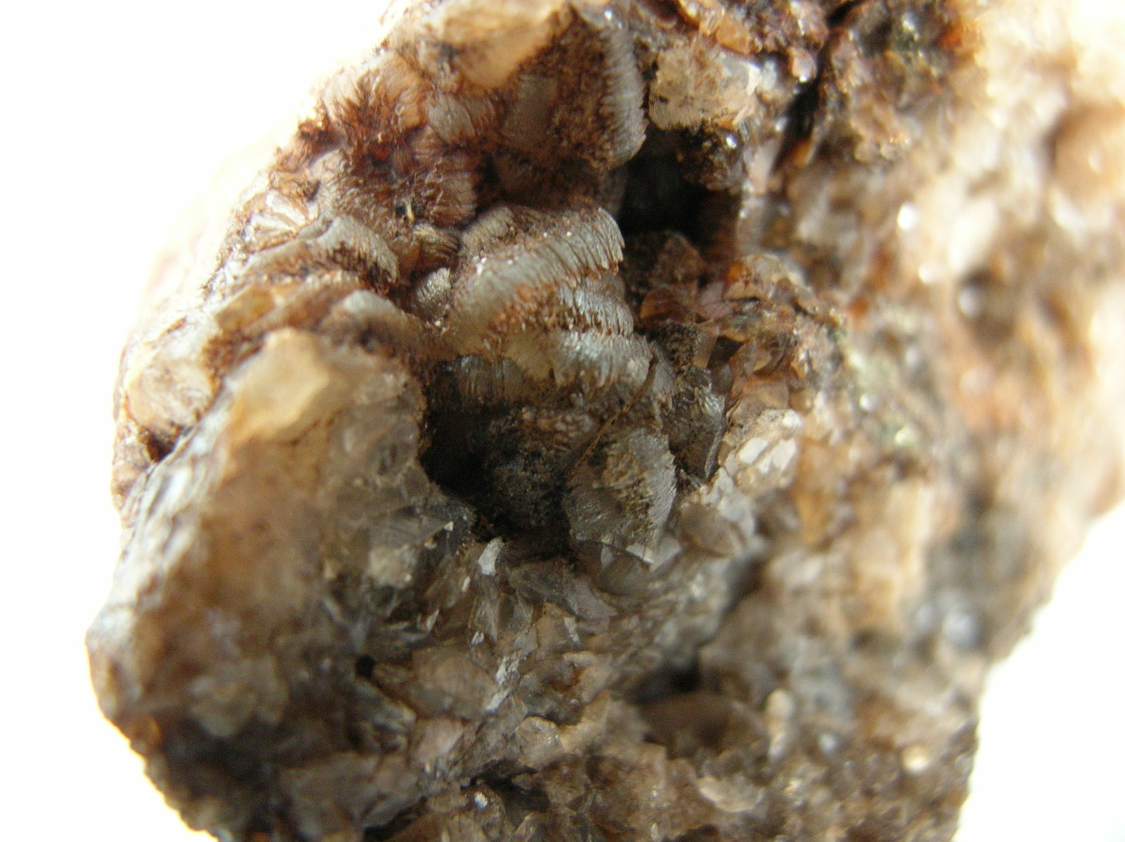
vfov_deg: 39.6
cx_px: 562
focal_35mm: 36
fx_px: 1169
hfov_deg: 51.4
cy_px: 421
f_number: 2.7
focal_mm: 6
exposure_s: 1/3.3
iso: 143
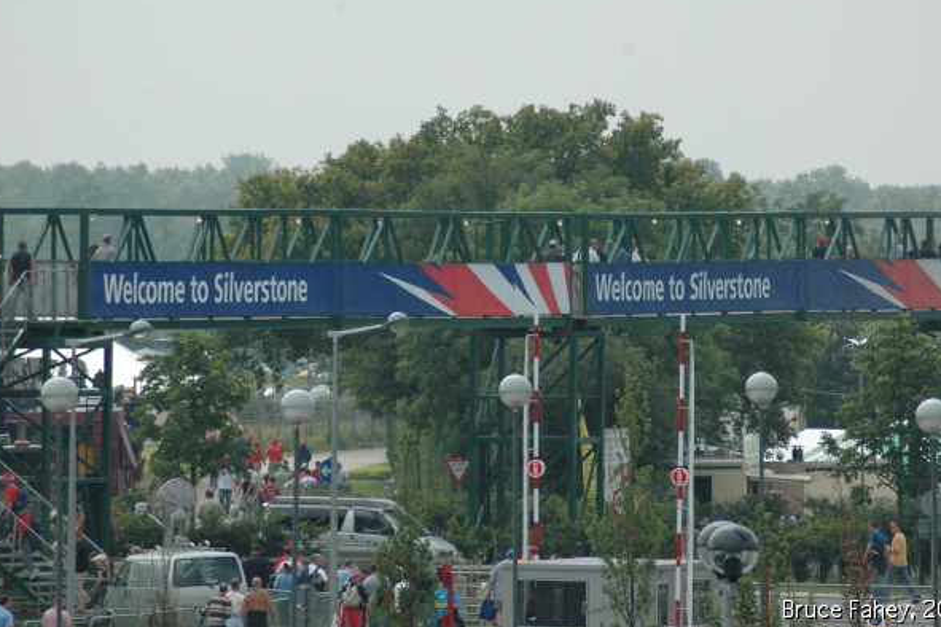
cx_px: 486
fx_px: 12729
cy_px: 292
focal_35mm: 487
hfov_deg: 4.2
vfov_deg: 2.8
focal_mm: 300
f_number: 6.3
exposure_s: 1/2000
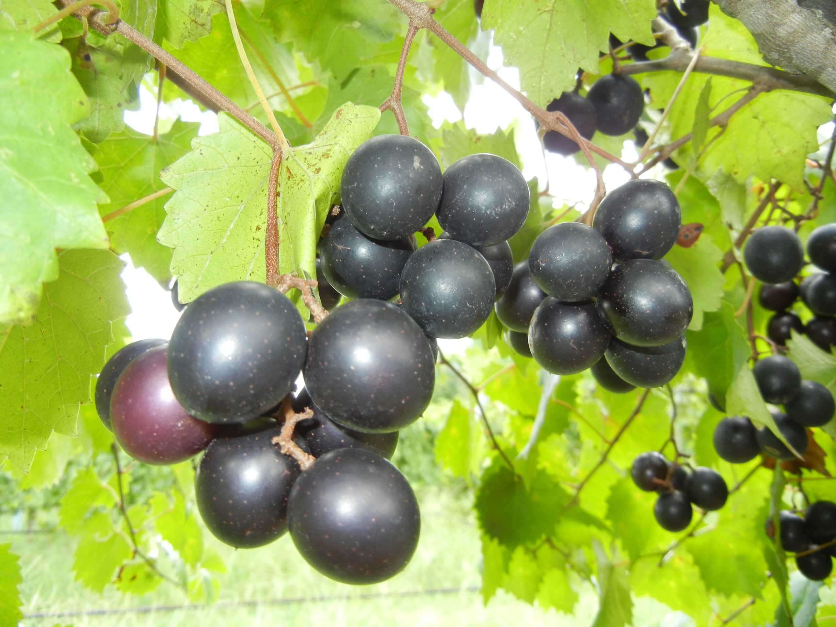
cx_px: 418
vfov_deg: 46.8
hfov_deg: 60.0
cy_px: 314
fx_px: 725
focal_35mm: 30
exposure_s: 1/59.5
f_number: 3.5
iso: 160
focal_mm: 5.4
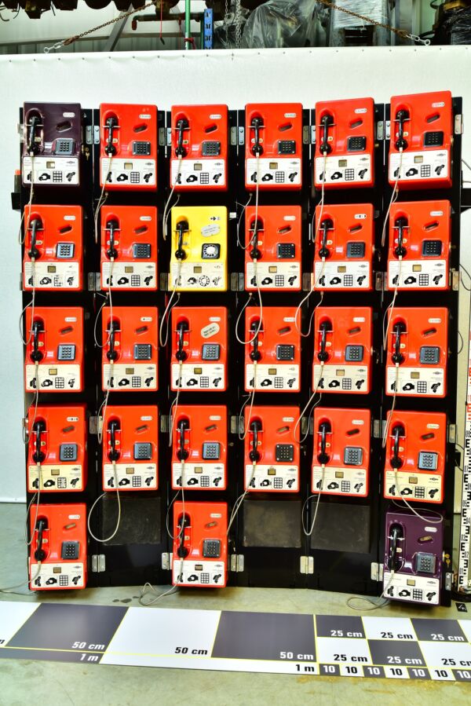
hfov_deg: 37.9
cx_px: 236
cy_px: 353
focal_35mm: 35
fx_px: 686
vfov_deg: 54.4
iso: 500
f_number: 10
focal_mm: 35
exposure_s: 1/10
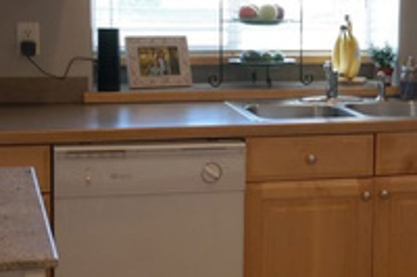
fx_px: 1111
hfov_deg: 20.4
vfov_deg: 14.2
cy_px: 110
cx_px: 440
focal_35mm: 96
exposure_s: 1/40
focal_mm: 20
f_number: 3.5
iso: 200
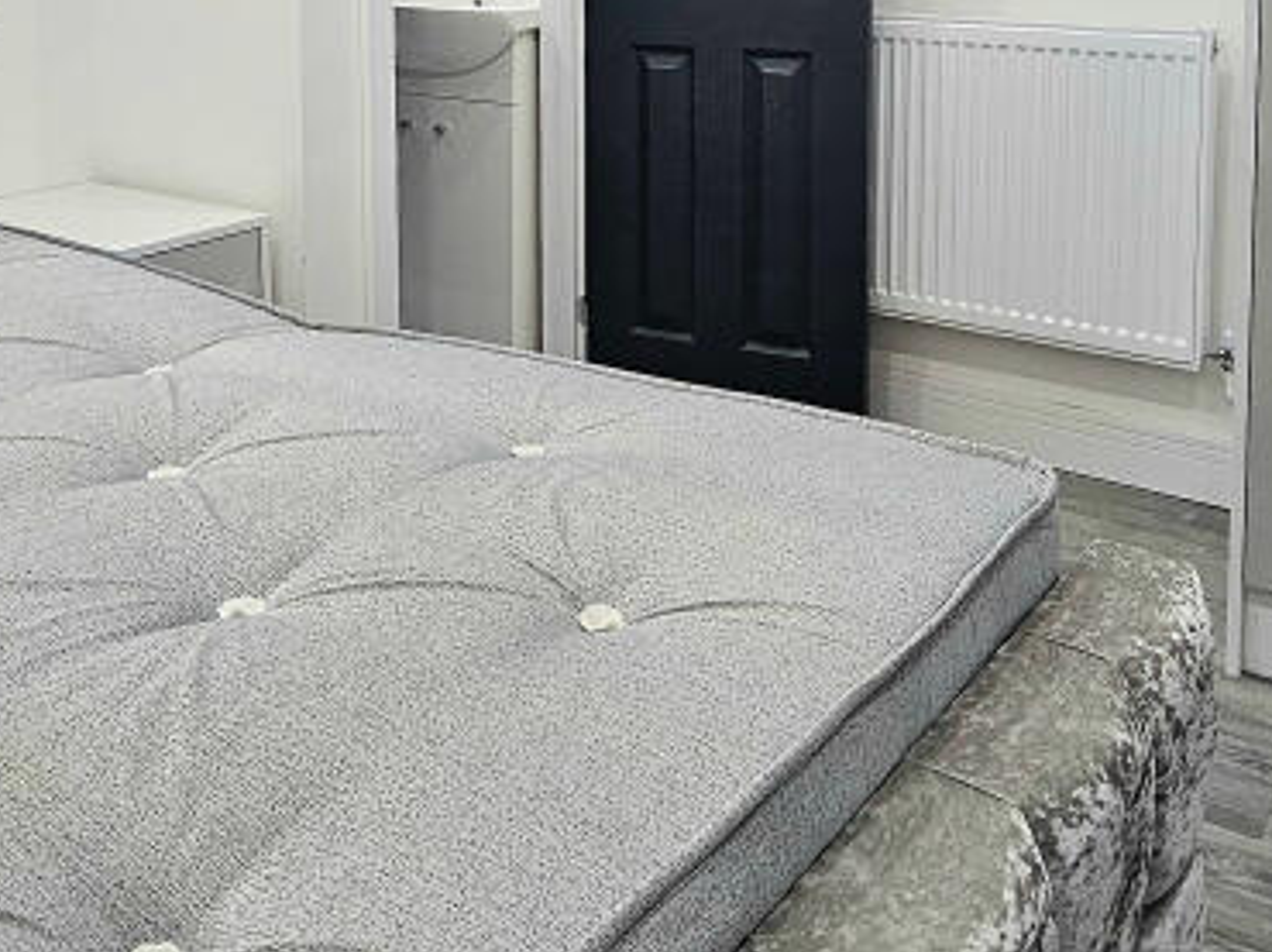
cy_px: -7
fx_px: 1322
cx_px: 636
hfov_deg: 51.4
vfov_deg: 35.7
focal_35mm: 36
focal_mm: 2.2
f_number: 2.2
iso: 250
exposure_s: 1/71.4
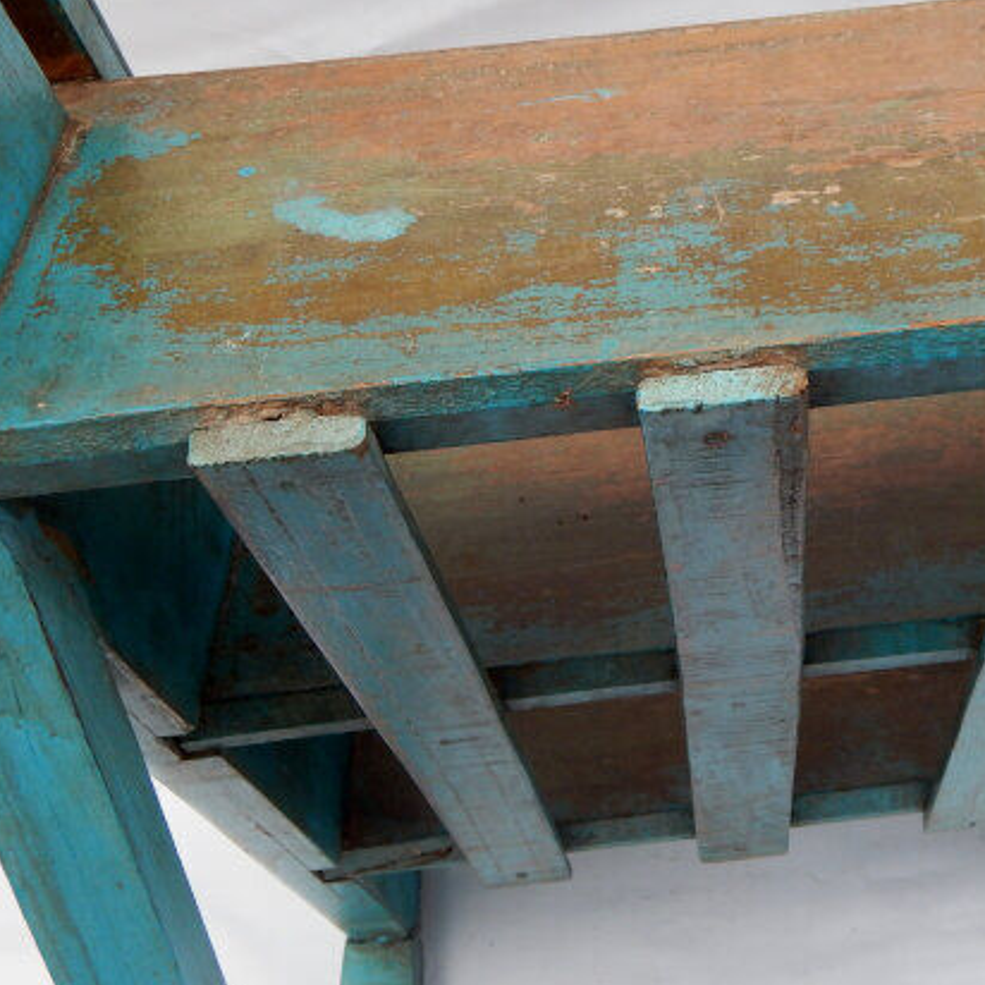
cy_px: 421
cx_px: 746
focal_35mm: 60
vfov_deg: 28.6
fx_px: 1932
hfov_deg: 28.2
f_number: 3.3
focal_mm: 6.1
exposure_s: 1/640
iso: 125
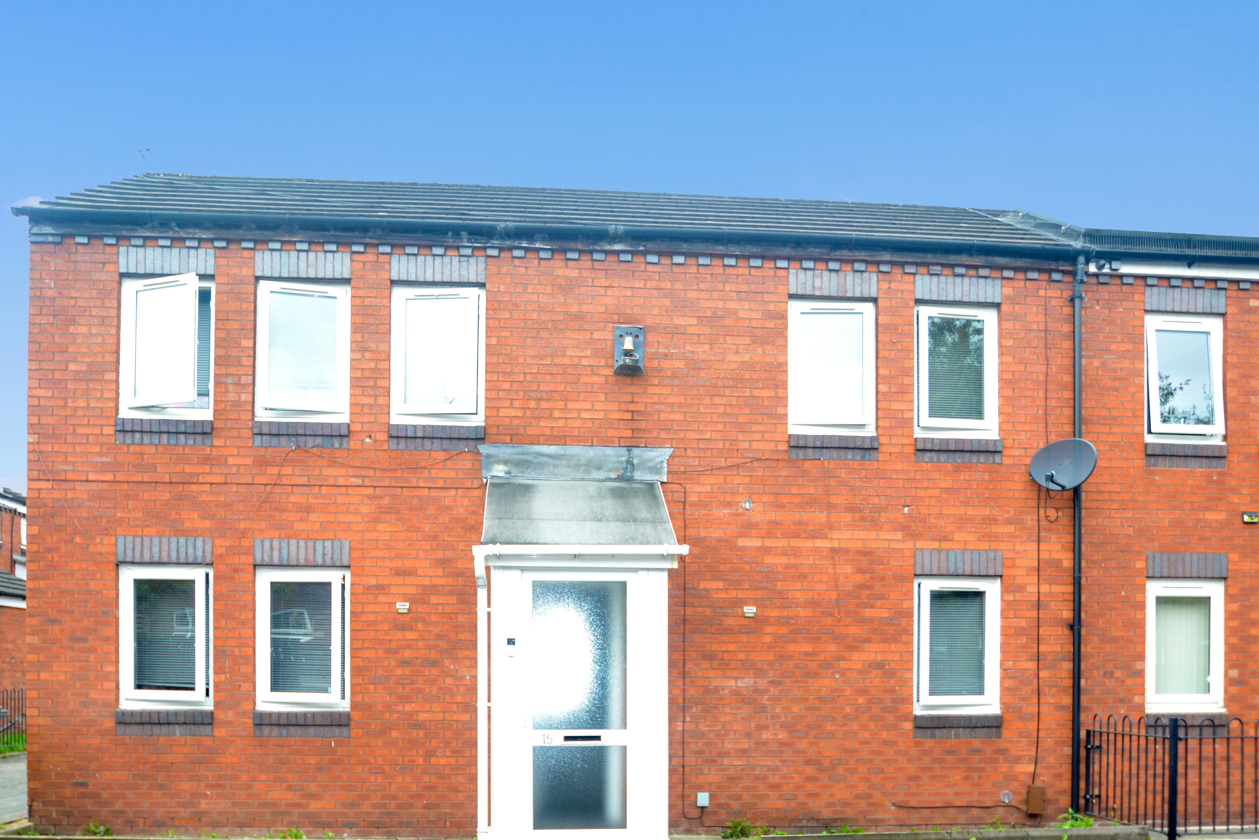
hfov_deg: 81.2
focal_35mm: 21
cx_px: 630
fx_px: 734
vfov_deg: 59.5
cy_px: 420
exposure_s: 1/200
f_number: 5
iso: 400
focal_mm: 14
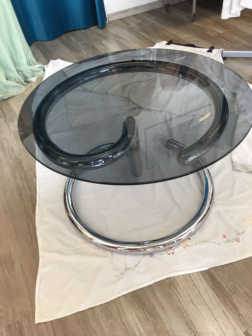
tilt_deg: -43.6
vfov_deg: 61.7
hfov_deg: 48.2
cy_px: 168
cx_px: 126
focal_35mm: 29
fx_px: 281
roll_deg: +7.5
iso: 40
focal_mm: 4.15
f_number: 2.2
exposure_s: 1/17
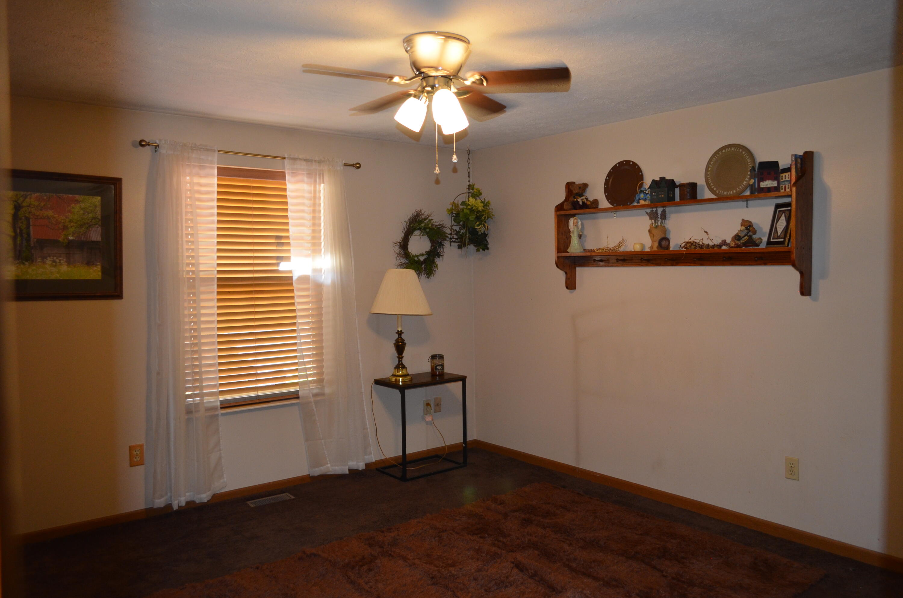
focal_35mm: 27
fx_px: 676
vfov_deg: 47.7
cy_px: 299
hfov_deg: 67.5
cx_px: 452
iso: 800
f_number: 3.5
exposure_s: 1/60
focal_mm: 18
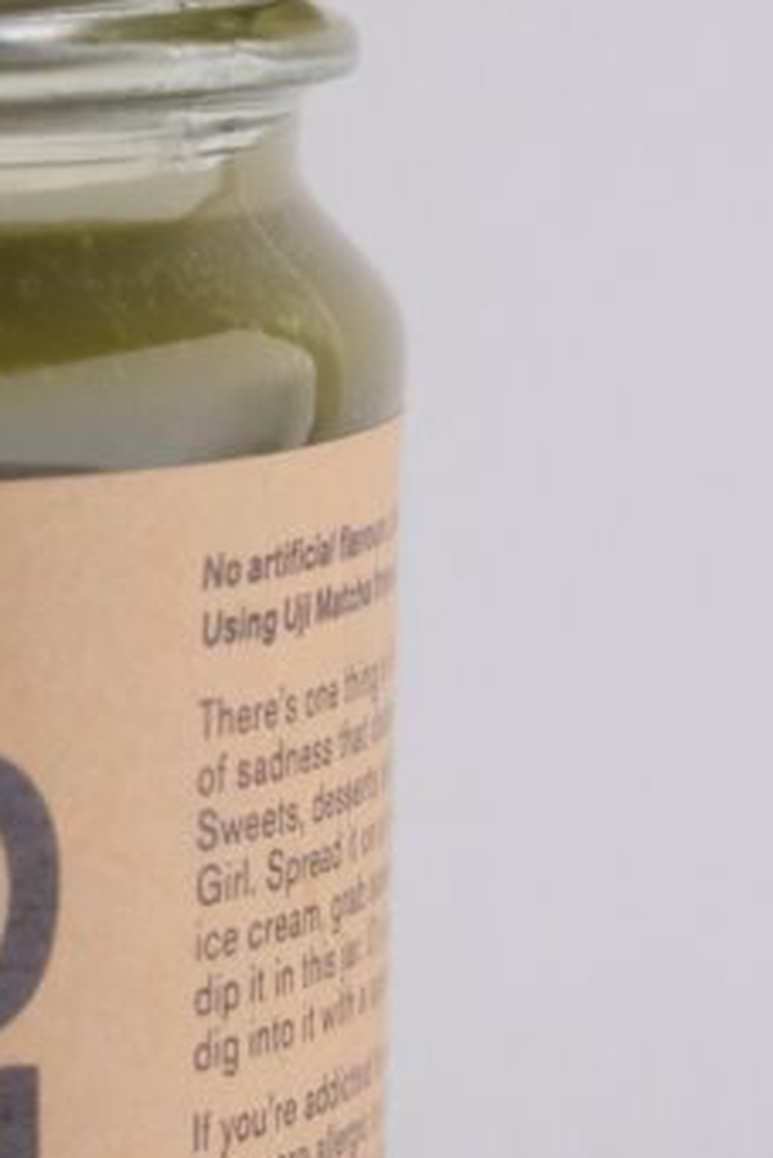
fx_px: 6306
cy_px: 906
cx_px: -373
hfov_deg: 6.9
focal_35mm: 196
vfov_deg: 10.5
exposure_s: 1/125
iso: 4000
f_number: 5.6
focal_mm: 43.2
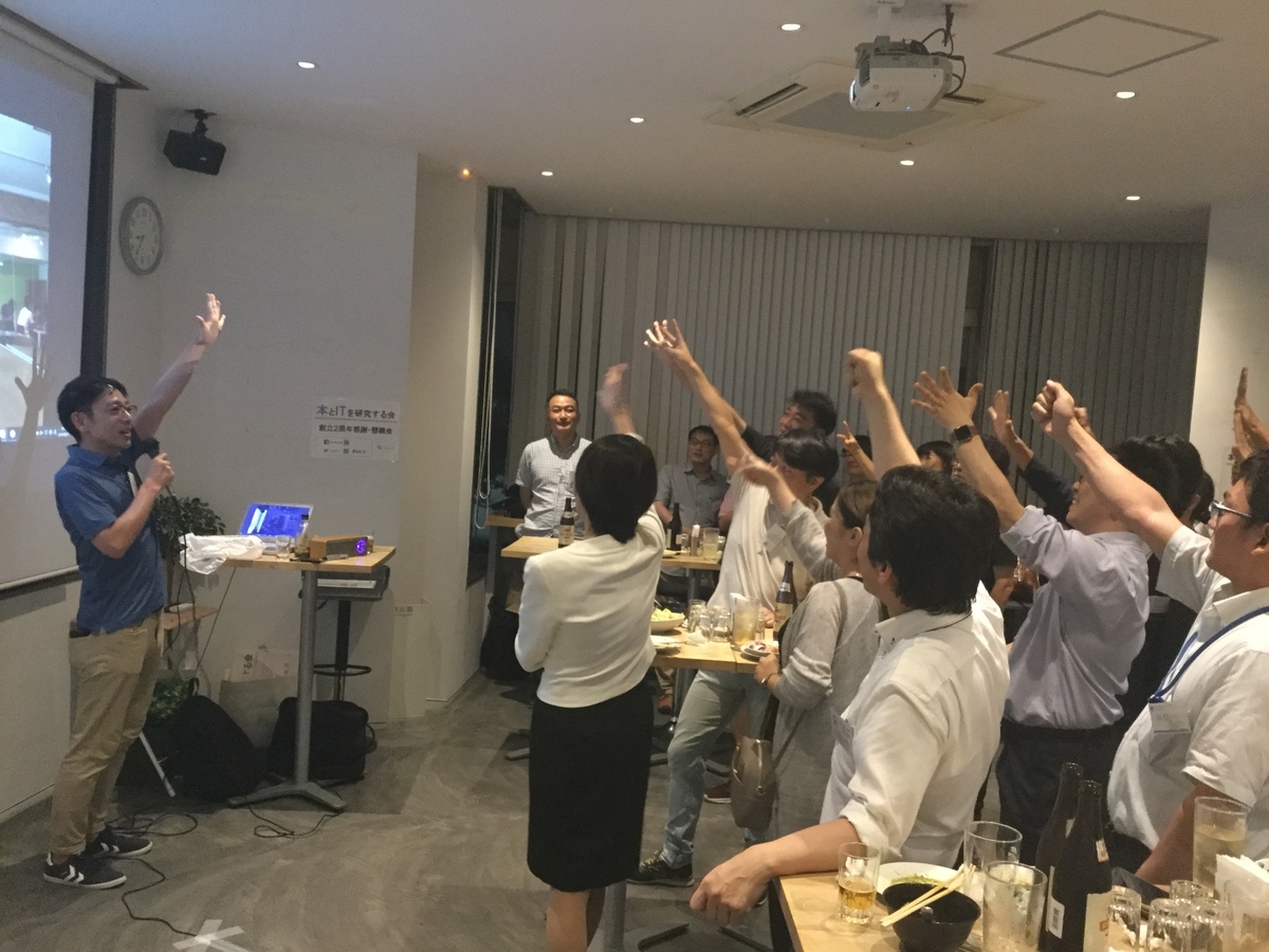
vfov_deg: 45.4
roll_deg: -3.9
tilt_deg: -3.0
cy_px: 476
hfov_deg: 58.4
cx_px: 634
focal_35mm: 31
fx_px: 1136
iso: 400
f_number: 2.4
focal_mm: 3.3
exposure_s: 1/17
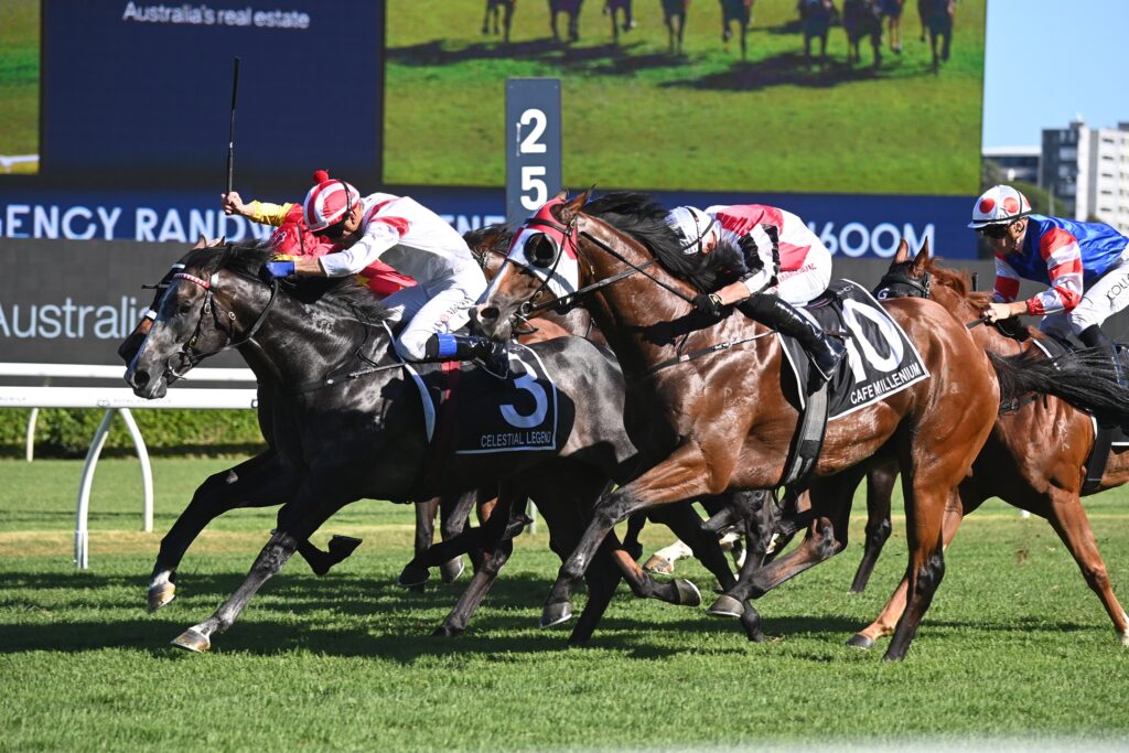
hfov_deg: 12.5
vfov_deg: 8.3
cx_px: 564
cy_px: 376
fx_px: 5175
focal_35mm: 165
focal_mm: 165
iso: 500
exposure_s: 1/2000
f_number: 5
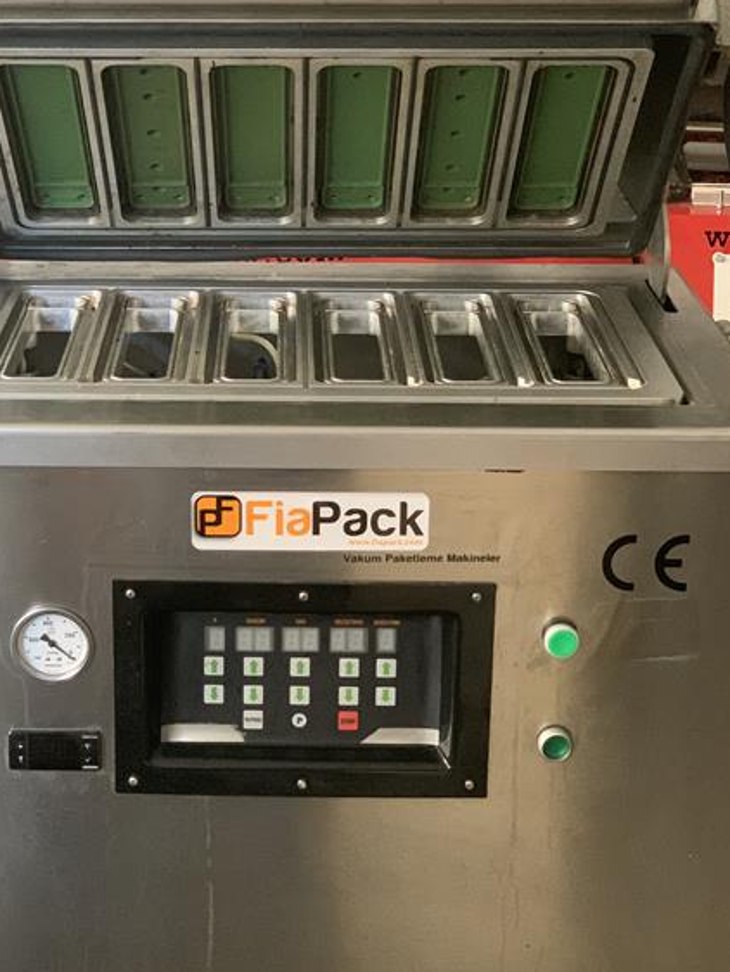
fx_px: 1995
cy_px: 379
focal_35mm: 71
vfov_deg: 27.3
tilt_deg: -18.1
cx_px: 299
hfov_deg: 20.7
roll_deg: -0.5
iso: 500
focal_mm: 6
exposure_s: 1/40
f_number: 2.4
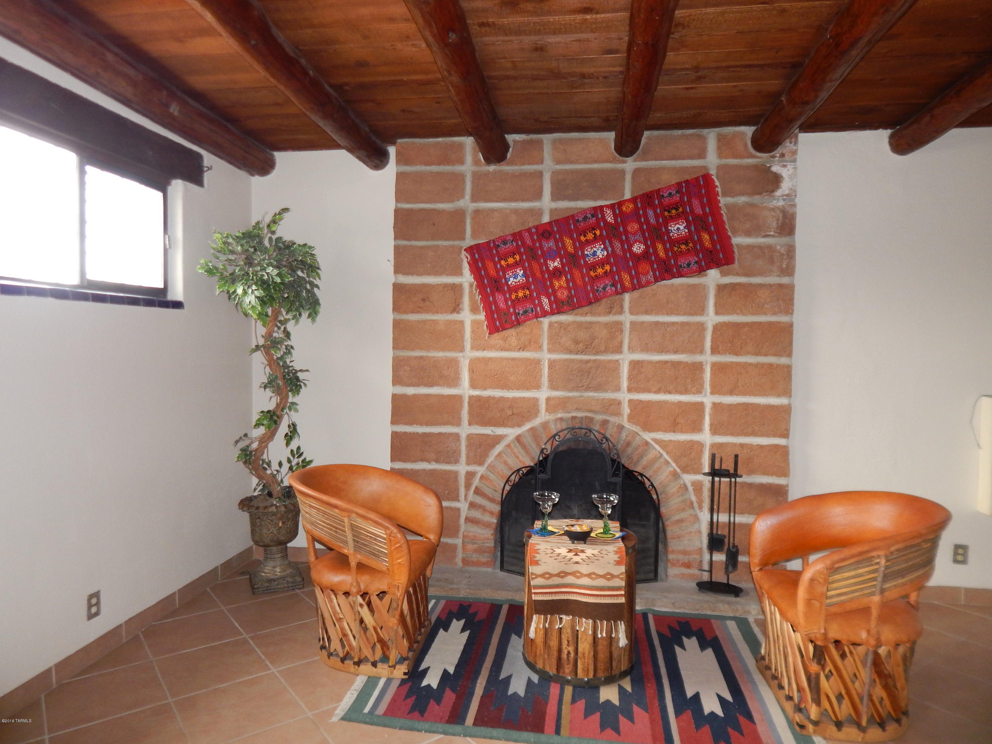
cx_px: 496
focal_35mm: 23
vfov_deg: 58.9
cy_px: 372
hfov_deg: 73.9
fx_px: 659
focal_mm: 4
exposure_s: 1/30
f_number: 3
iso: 200
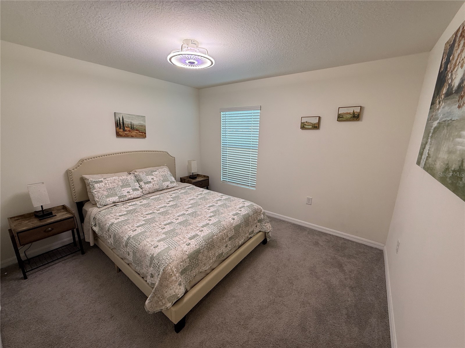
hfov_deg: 102.1
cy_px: 174
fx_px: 188
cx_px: 232
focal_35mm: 14
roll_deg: -0.6
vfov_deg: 85.7
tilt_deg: -12.7
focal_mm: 2.22
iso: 125
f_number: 2.2
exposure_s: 1/120
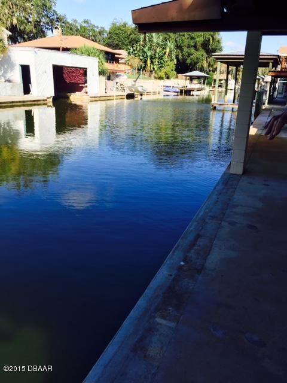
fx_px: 321
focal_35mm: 29
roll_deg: -2.4
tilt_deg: -17.8
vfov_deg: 61.7
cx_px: 144
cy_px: 192
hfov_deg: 48.2
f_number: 2.2
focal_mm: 4.15
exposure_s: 1/964
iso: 32
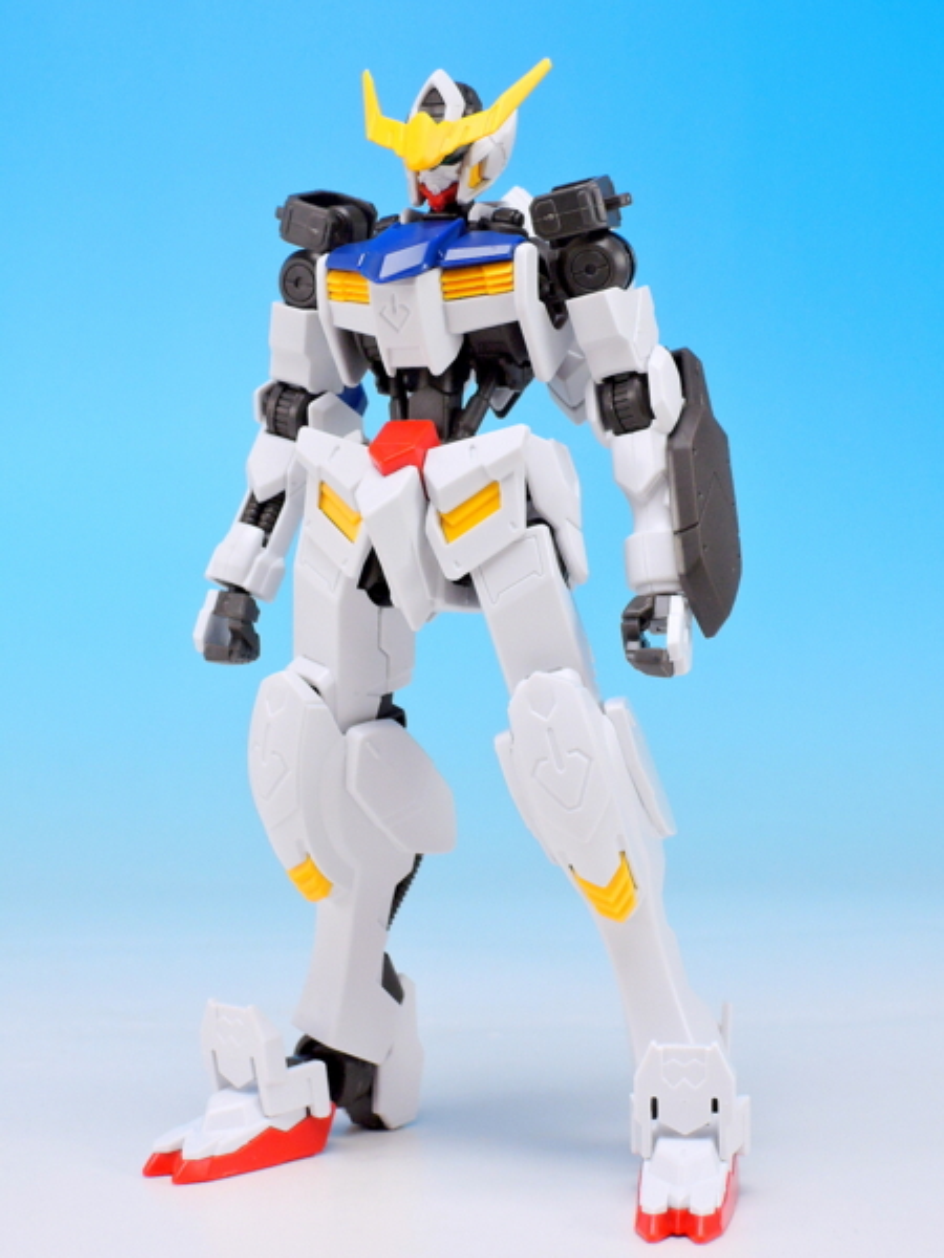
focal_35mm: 75
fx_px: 2727
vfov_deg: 26.0
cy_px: 629
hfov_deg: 19.6
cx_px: 472
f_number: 7.3
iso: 400
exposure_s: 1/8
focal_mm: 16
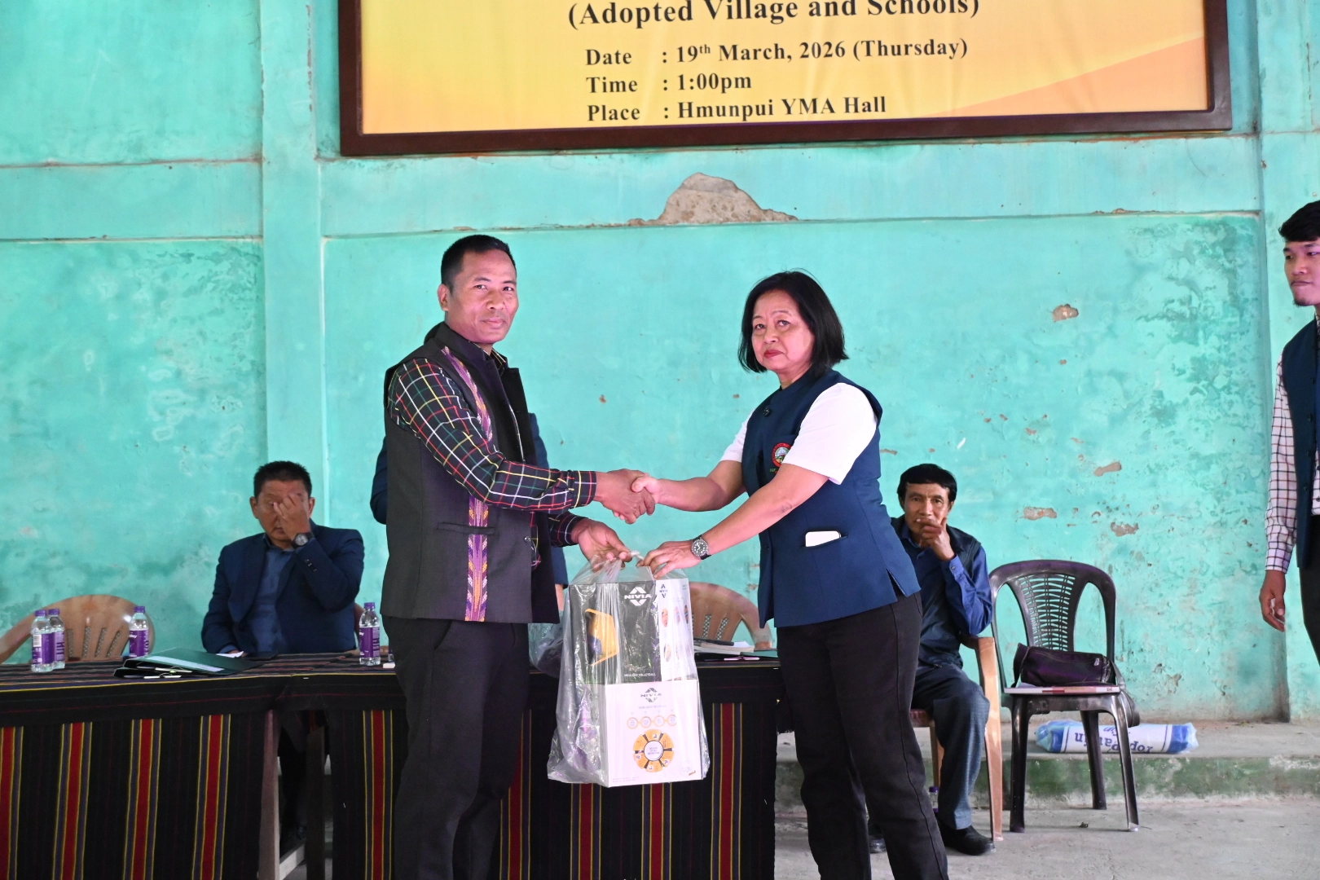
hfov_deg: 45.7
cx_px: 660
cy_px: 440
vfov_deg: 31.4
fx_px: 1567
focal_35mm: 43
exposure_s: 1/100
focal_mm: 28.5
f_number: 3.8
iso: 3200
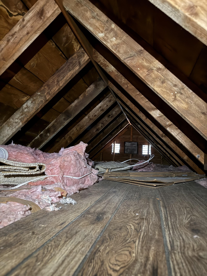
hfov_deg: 56.8
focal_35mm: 24
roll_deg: -3.5
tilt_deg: +6.0
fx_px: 191
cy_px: 138
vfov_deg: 71.6
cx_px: 104
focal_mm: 6.76
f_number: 1.78
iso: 1600
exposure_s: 1/9
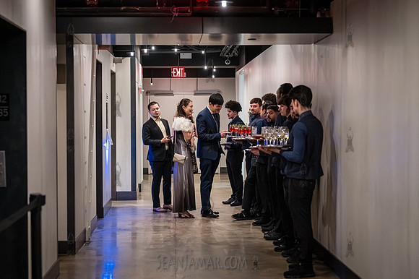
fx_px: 826
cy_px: 140
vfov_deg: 19.2
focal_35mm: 71
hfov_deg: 28.5
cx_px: 210
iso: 12800
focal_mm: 71
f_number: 3.5
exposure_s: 1/250
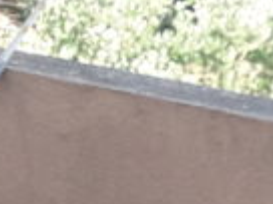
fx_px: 1569
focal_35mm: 199
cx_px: 80
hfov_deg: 9.9
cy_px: -30
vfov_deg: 7.4
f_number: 1.9
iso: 40
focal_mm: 3.6
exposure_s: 1/255
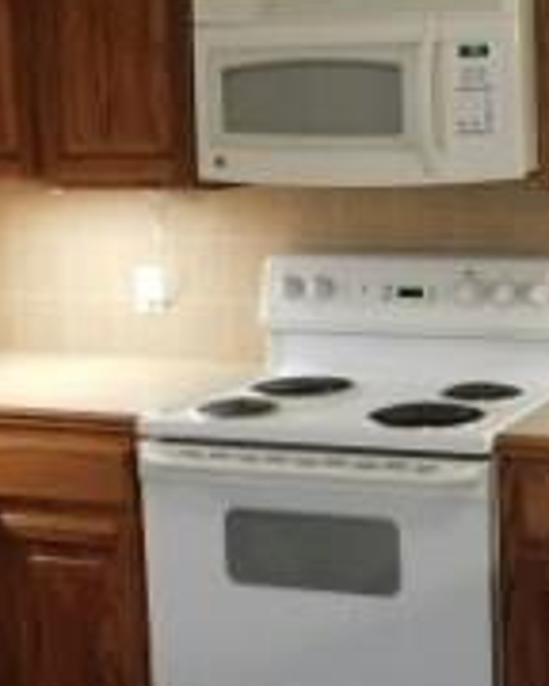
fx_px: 1625
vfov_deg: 23.8
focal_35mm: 80
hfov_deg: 18.8
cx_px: 515
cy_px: 255
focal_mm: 4
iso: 400
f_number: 3
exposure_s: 1/20
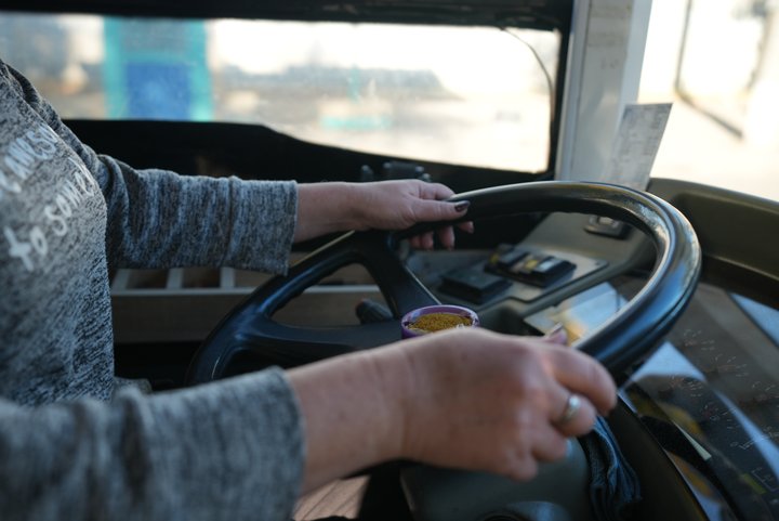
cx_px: 390
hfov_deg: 54.4
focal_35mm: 35
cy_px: 260
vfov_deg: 37.9
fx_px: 758
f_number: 2.8
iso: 320
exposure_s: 1/200
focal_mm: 35
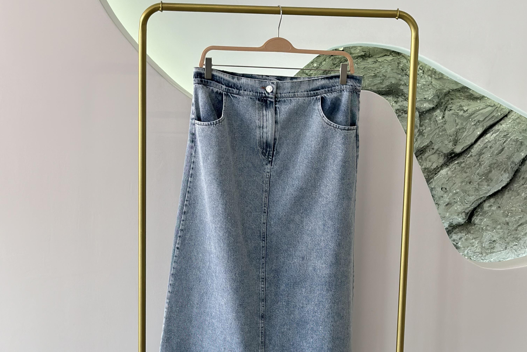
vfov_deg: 20.3
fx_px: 981
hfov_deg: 30.1
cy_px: 229
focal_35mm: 67
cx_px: 265
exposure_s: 1/199
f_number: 1.78
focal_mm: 6.86
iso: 80
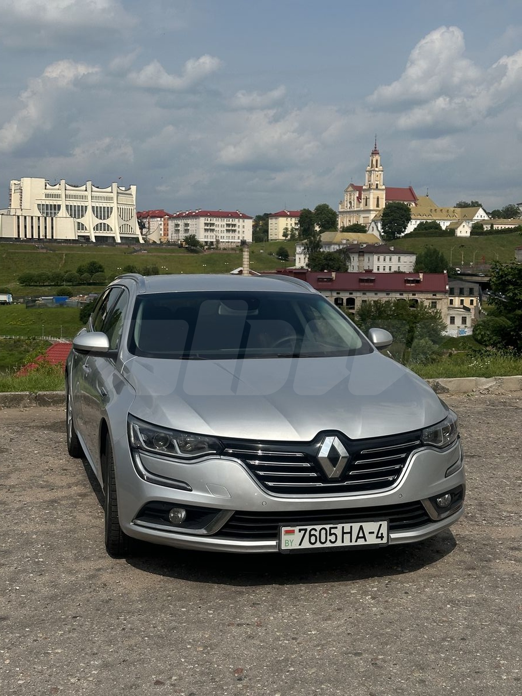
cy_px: 348
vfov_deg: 39.7
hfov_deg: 30.3
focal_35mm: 48
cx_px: 261
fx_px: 965
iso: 64
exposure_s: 1/8197
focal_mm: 6.86
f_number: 1.78
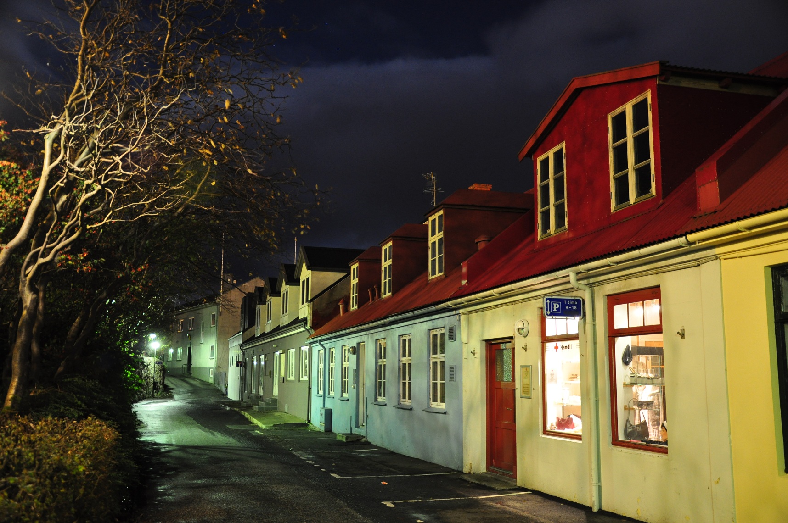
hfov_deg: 57.3
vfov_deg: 39.9
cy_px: 262
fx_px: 722
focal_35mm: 33
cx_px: 394
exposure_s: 4
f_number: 3.8
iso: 800
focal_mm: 22
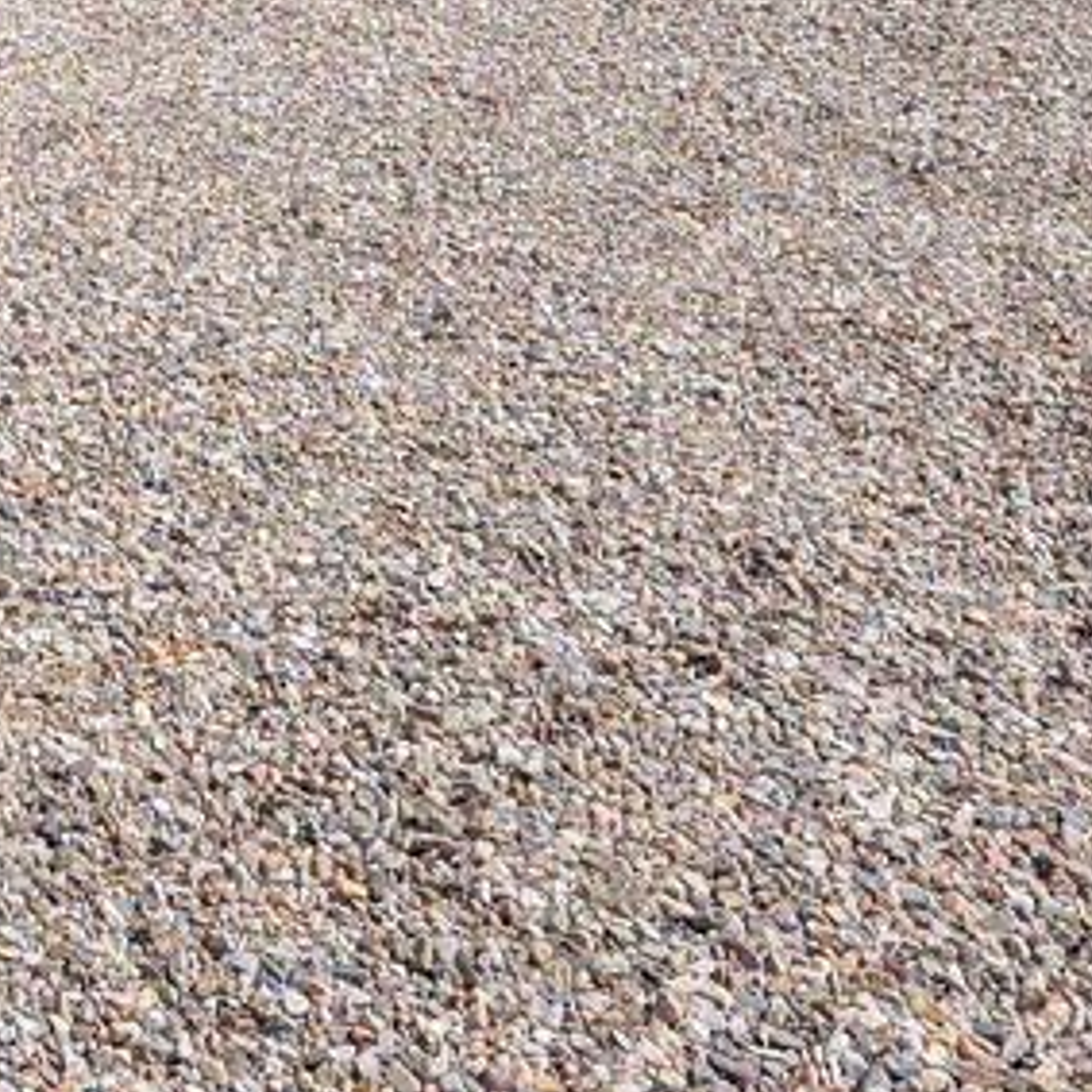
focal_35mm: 63
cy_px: -629
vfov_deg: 21.8
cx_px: -193
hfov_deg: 24.8
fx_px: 2248
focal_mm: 14
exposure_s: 1/2000
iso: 100
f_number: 8
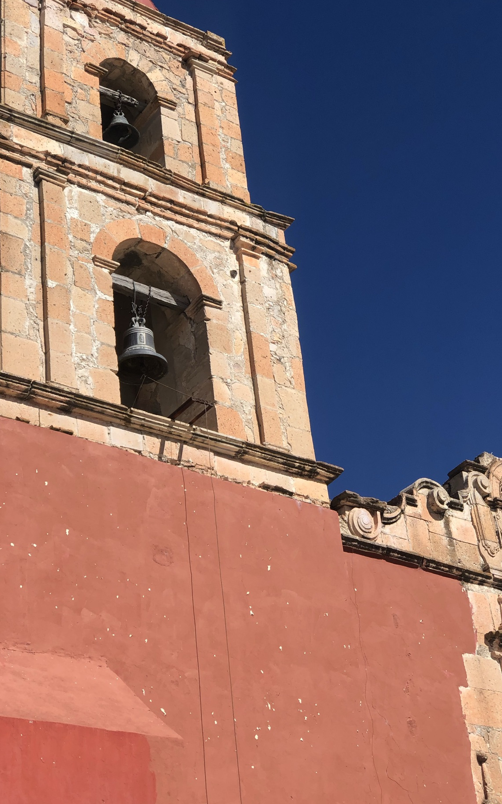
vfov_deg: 30.2
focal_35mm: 68
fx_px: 1489
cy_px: 360
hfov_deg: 19.1
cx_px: 331
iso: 20
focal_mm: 6.6
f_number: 2.8
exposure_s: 1/883
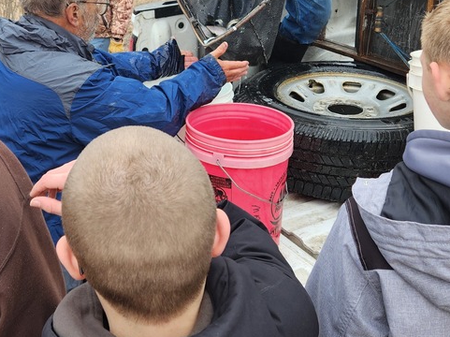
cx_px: 162
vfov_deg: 29.0
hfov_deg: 38.6
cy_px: 70
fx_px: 637
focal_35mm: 49
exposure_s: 1/286
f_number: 1.8
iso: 20
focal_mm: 5.4
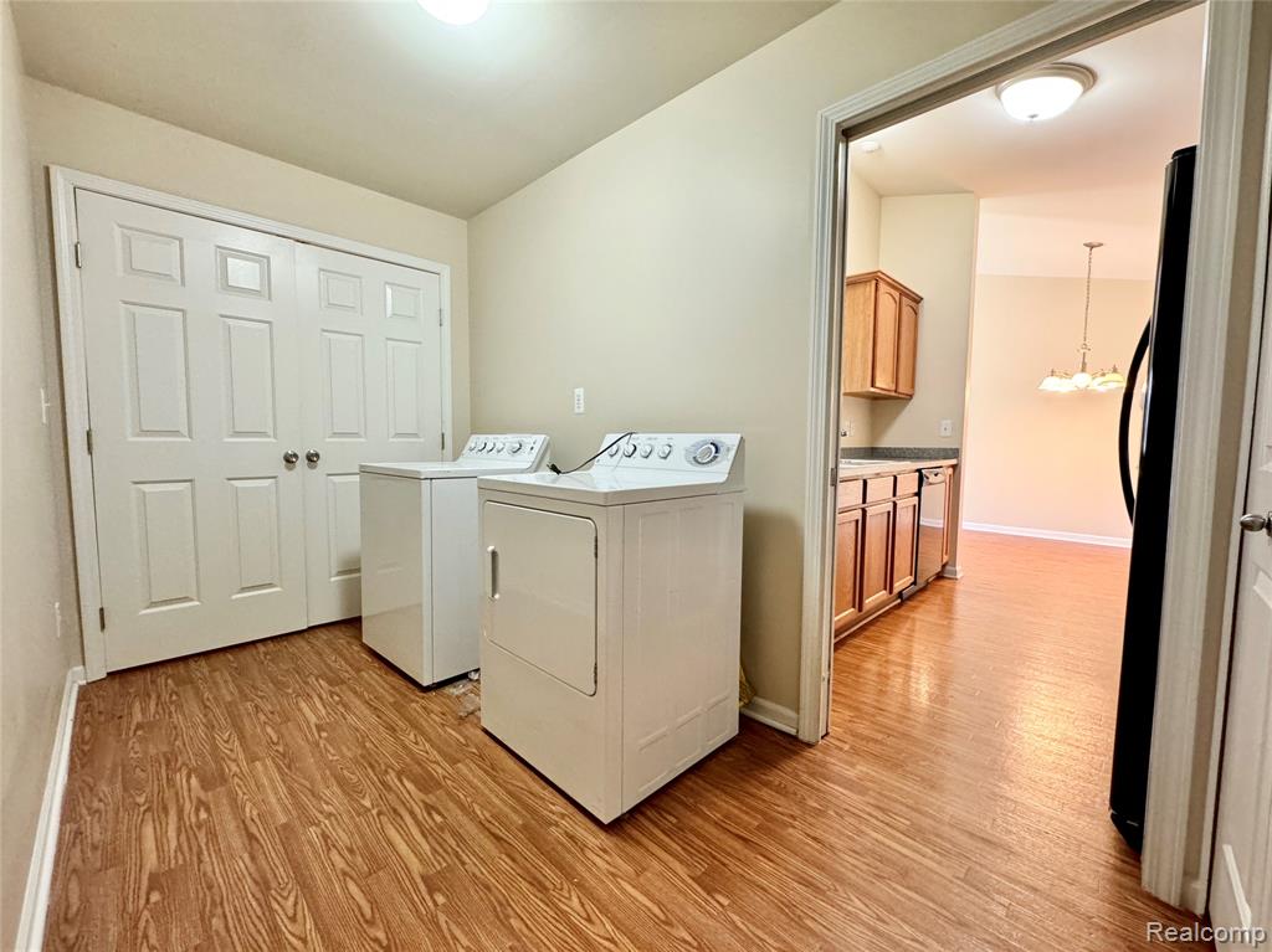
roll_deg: +0.4
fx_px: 514
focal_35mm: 14
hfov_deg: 102.1
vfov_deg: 85.6
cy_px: 476
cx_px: 636
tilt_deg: -4.4
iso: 400
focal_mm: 2.22
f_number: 2.2
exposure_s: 1/60
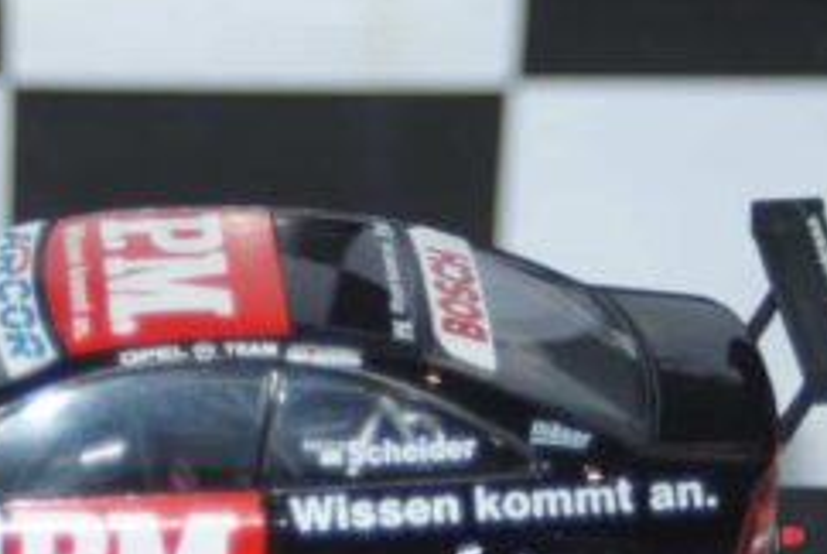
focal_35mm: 260
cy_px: 540
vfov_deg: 5.3
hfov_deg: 7.9
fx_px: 5980
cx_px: 44
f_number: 5.6
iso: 200
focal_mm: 70
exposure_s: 1/60
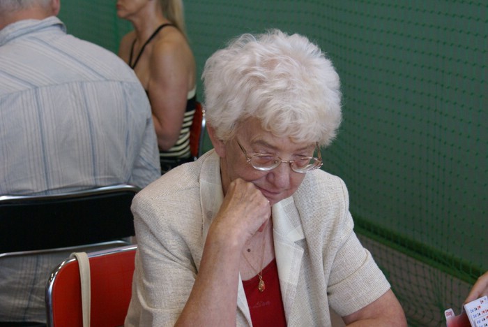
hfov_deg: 24.6
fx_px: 1119
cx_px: 244
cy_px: 164
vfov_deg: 16.6
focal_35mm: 82
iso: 800
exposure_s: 1/80
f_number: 5.6
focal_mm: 55
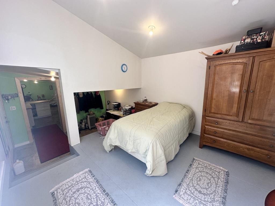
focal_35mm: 14
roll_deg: +1.1
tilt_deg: -11.0
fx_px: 111
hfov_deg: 102.1
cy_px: 103
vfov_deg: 85.7
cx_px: 138
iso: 80
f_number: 2.2
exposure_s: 1/120
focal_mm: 2.22
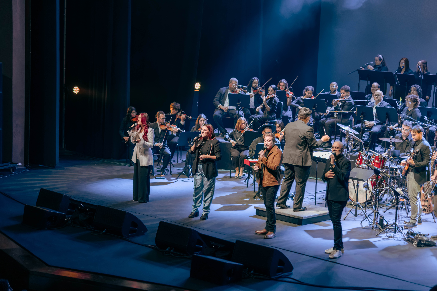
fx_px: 1032
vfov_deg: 16.1
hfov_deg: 23.9
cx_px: 218
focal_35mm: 85
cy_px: 146
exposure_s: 1/100
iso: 1000
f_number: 2.2
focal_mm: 85
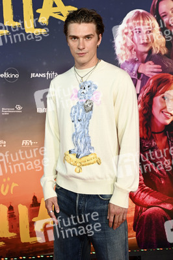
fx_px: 289
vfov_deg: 48.5
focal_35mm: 40
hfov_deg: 33.3
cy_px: 130
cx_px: 86
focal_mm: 40
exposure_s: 1/160
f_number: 4.5
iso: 1000
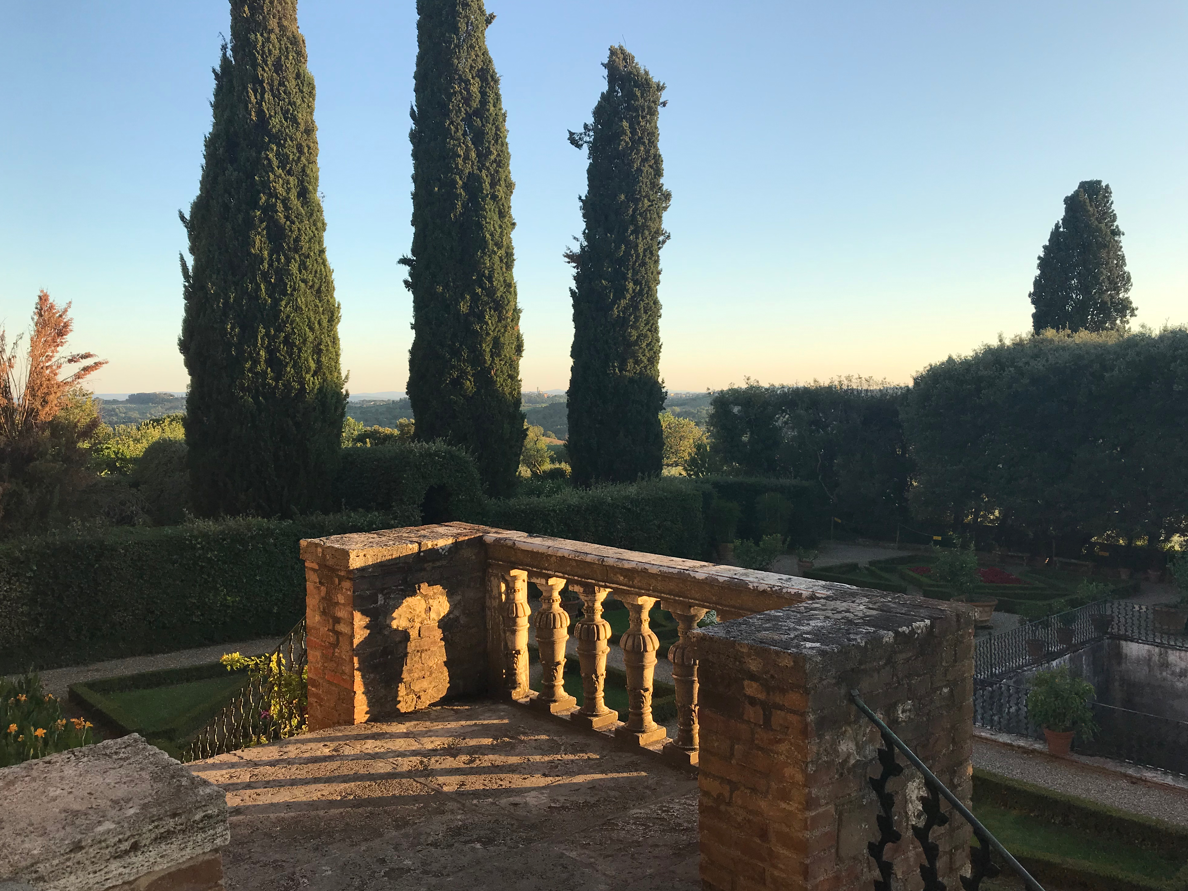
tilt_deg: -3.5
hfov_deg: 61.7
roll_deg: -0.1
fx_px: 995
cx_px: 589
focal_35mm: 29
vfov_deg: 48.2
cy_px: 455
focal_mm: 3.99
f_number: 1.8
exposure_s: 1/731
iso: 20
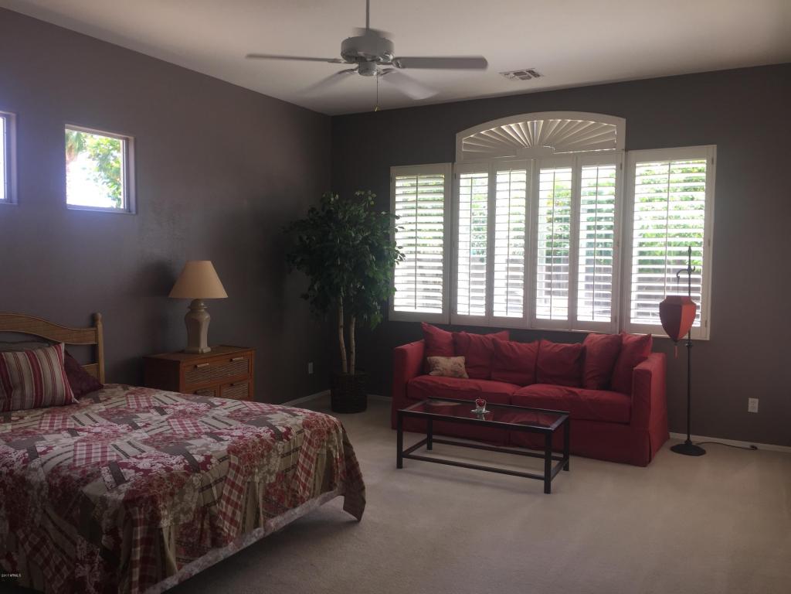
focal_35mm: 29
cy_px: 297
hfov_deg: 61.7
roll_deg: -0.5
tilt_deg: -3.3
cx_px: 396
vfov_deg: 48.2
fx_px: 663
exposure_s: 1/60
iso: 32
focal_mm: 4.15
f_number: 2.2
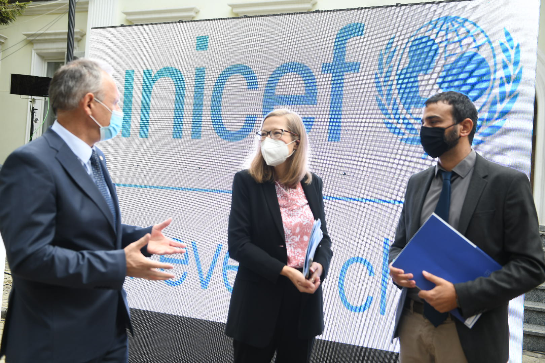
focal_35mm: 38
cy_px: 182
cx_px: 272
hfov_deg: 50.7
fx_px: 575
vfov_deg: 35.1
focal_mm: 38
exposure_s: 1/200
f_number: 4.5
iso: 125
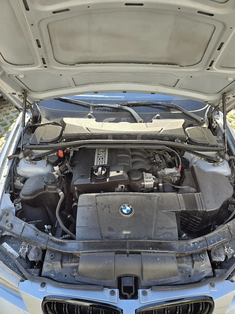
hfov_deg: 58.9
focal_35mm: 23
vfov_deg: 73.9
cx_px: 118
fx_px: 208
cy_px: 157
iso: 12
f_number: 1.7
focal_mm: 6.3
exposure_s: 1/182
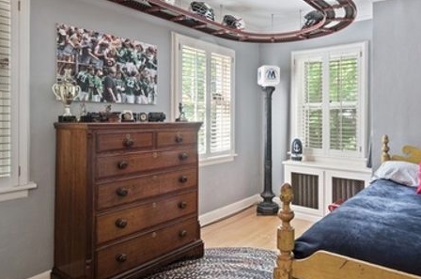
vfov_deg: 51.1
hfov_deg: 70.7
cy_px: 128
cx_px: 257
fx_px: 292
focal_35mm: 25
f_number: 8
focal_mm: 14
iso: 200
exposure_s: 4
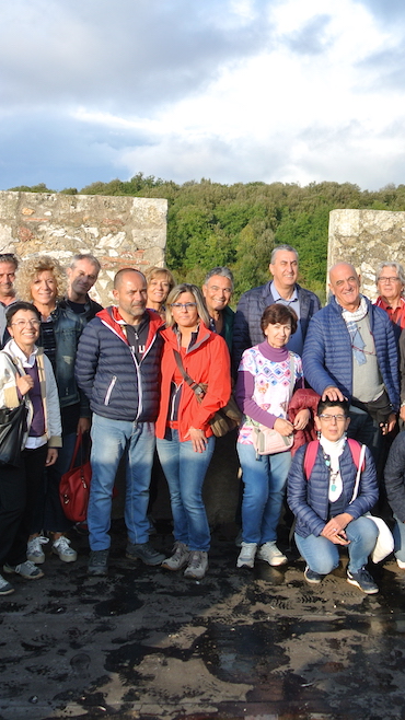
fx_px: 821
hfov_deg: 27.3
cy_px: 355
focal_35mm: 43
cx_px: 304
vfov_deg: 47.4
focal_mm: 10
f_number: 4.5
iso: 100
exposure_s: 1/320
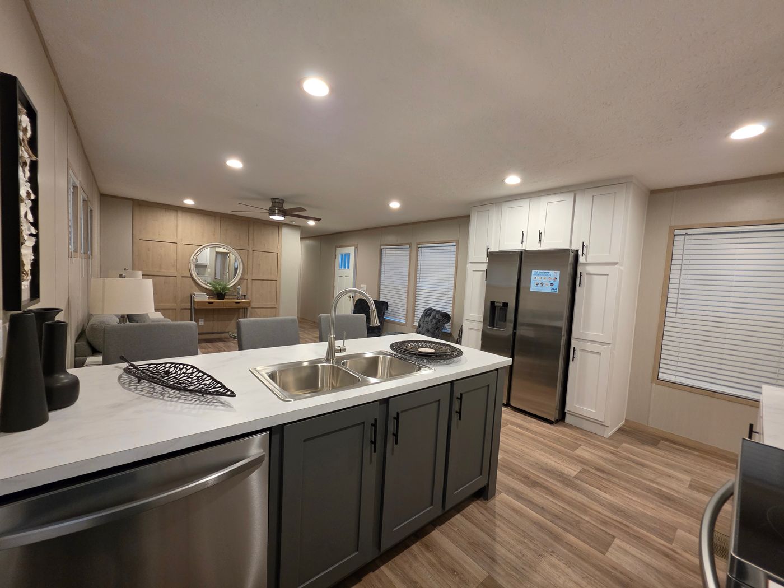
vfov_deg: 89.9
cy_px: 294
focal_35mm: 13
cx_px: 392
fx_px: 294
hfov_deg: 106.2
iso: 250
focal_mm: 2.2
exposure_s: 1/120
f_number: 1.9
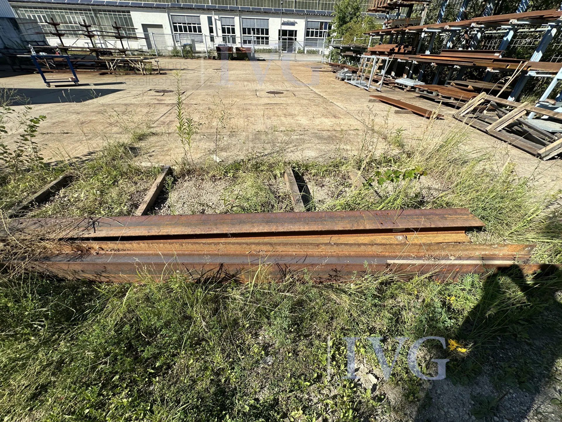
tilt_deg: -36.8
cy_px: 211
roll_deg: -2.2
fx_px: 227
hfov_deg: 102.1
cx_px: 281
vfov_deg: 85.7
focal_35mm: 14
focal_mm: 2.22
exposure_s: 1/1304
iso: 50
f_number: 2.2
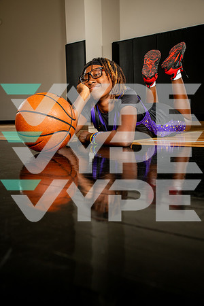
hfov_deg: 35.1
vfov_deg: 50.7
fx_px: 323
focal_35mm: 38
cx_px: 102
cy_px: 153
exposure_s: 1/500
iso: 250
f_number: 8
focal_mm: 38
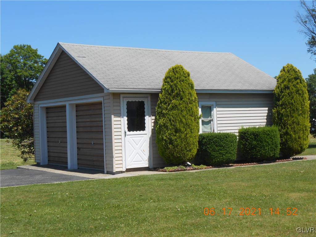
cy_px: 118
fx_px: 575
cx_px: 158
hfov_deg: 30.7
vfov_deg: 23.3
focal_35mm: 63
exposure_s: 1/400
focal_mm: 11.3
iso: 80
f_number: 5.6
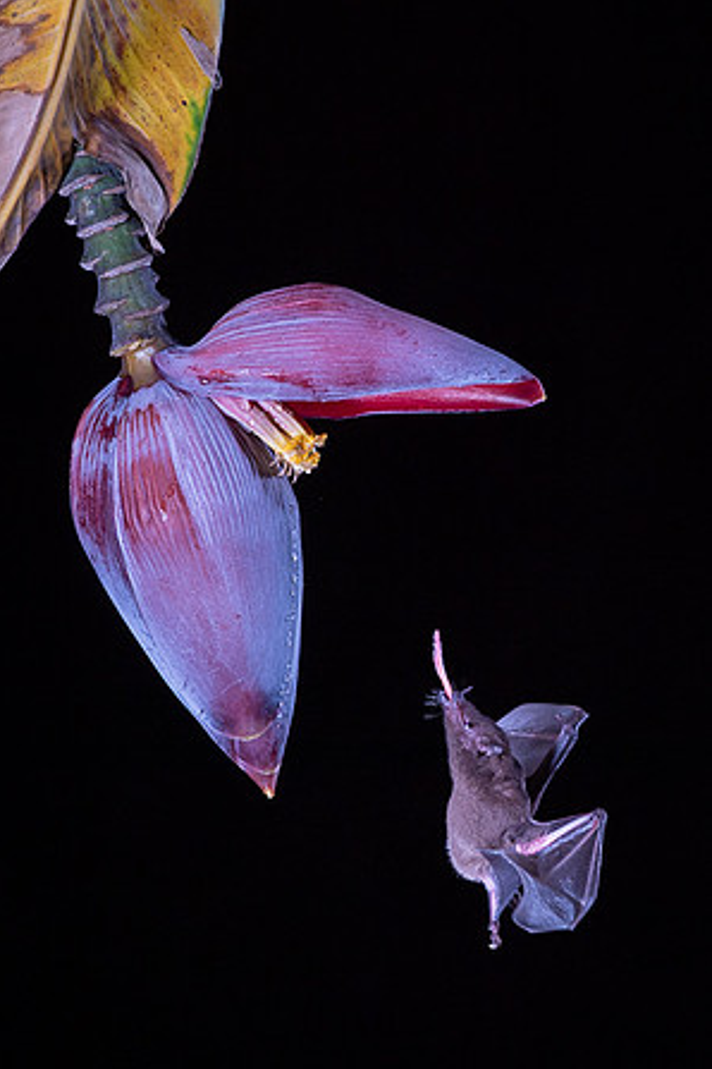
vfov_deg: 6.6
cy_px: 571
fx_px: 9315
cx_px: 461
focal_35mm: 314
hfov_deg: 4.4
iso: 640
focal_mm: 195
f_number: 8
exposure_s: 1/250
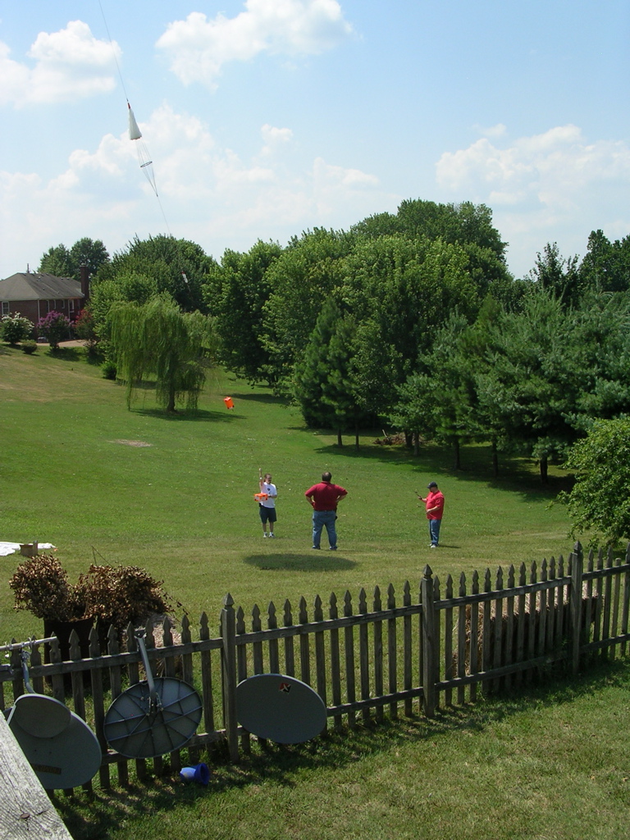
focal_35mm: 38
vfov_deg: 49.0
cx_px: 315
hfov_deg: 37.7
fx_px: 922
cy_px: 420
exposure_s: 1/336
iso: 50
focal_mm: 5.8
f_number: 5.6
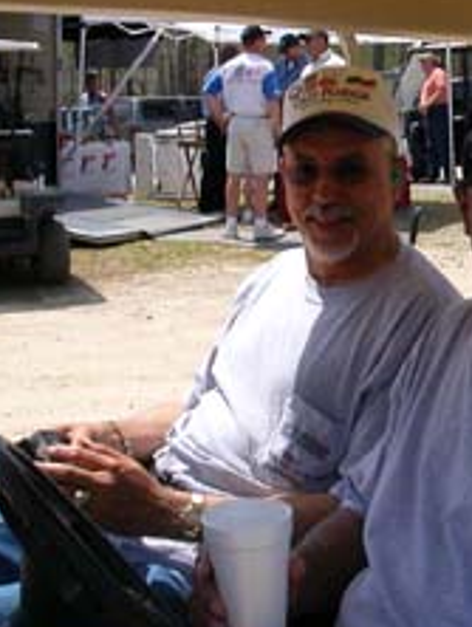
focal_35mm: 75
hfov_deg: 19.2
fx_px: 1361
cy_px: 277
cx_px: 466
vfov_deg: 25.9
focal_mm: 5.6
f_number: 4.5
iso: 100
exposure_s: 1/539
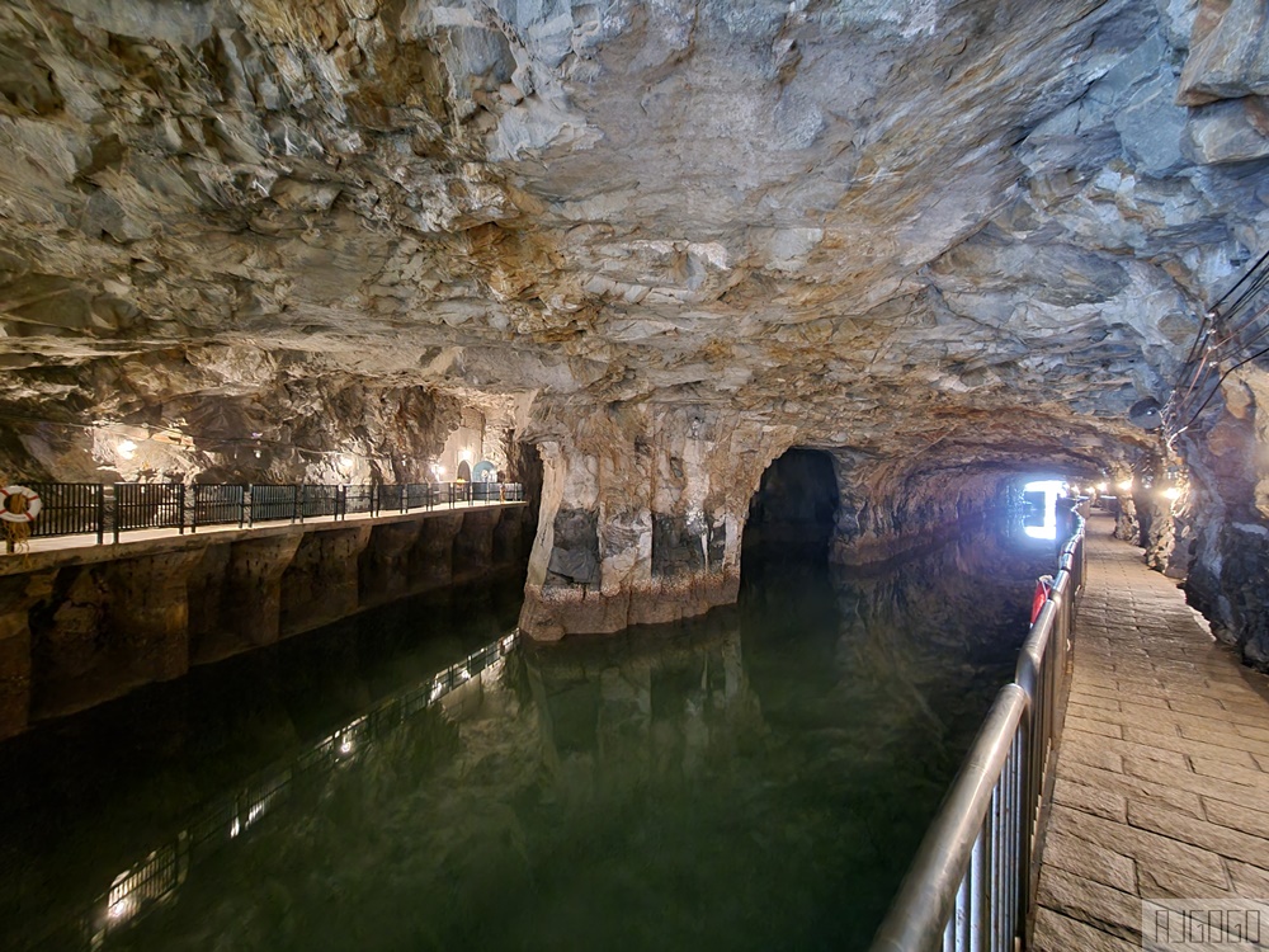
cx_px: 634
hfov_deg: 106.2
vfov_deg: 89.9
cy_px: 476
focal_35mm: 13
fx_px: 477
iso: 1250
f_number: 2.2
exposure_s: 1/4
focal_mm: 2.2
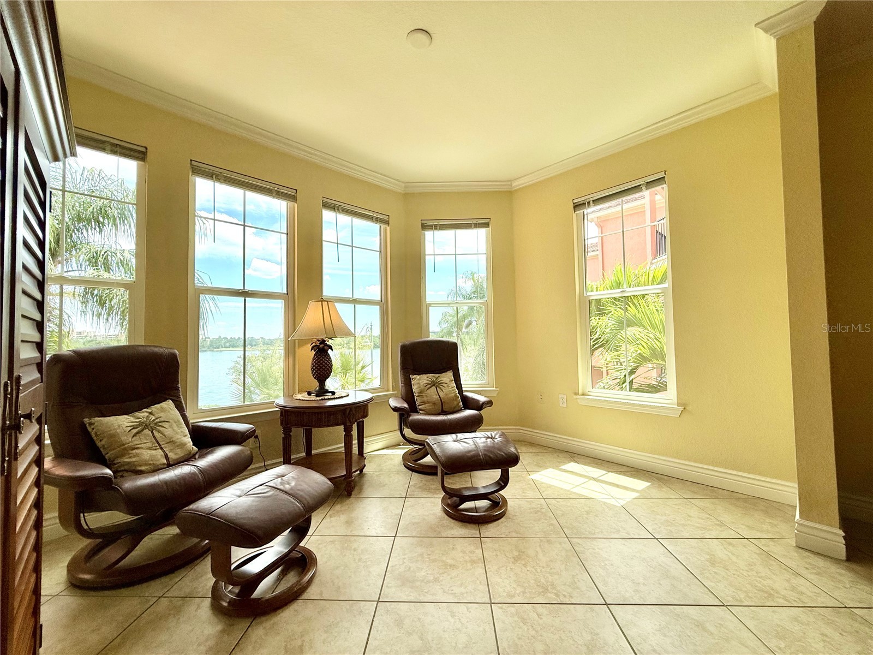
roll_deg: +0.9
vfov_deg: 85.7
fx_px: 353
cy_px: 328
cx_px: 436
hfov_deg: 102.1
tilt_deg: +2.2
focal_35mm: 14
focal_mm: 2.22
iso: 64
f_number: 2.2
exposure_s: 1/760
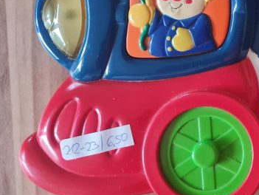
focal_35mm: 74
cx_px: 339
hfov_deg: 23.2
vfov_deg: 19.1
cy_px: -22
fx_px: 554
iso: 640
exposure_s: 1/50
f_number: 1.8
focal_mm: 5.4
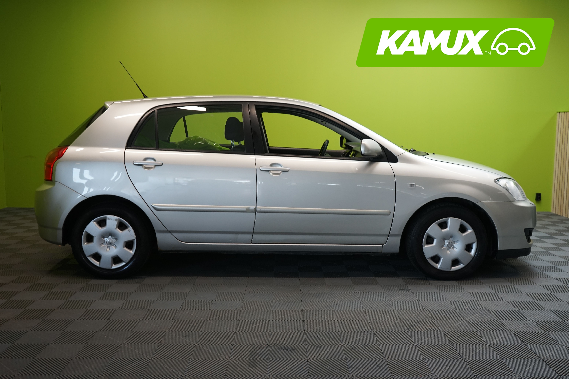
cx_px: 284
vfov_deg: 36.9
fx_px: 569
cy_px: 190
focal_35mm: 36
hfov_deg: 53.1
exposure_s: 1/40
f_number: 5.6
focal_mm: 36
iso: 800
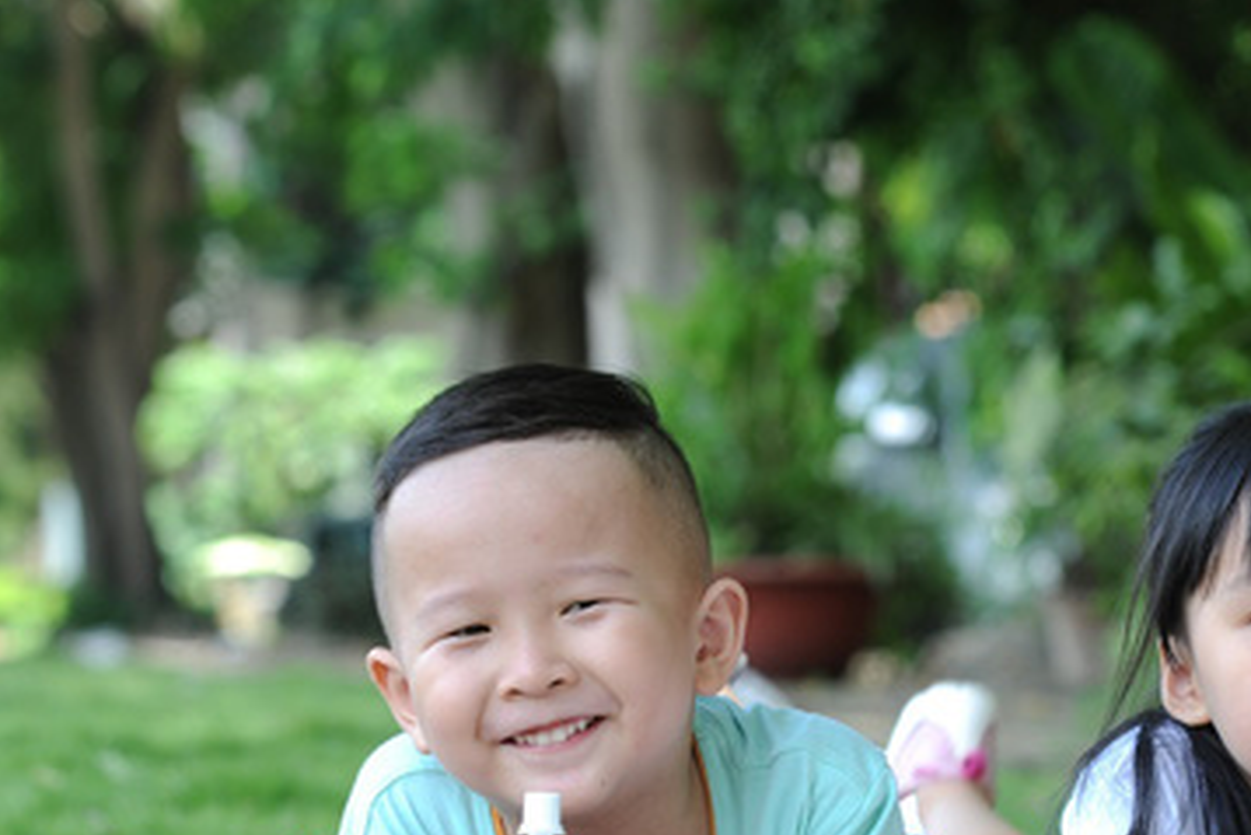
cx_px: 835
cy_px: 618
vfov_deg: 6.9
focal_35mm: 200
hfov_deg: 10.3
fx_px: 6952
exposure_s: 1/60
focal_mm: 112
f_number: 7.1
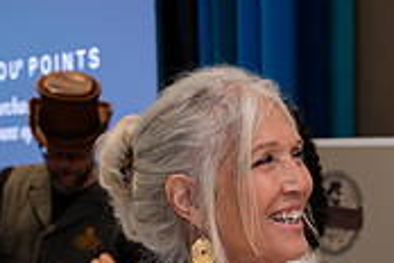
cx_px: 473
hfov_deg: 18.0
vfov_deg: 12.3
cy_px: 332
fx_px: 1182
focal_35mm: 108
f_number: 3.2
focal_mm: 31.5
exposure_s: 1/160
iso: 400
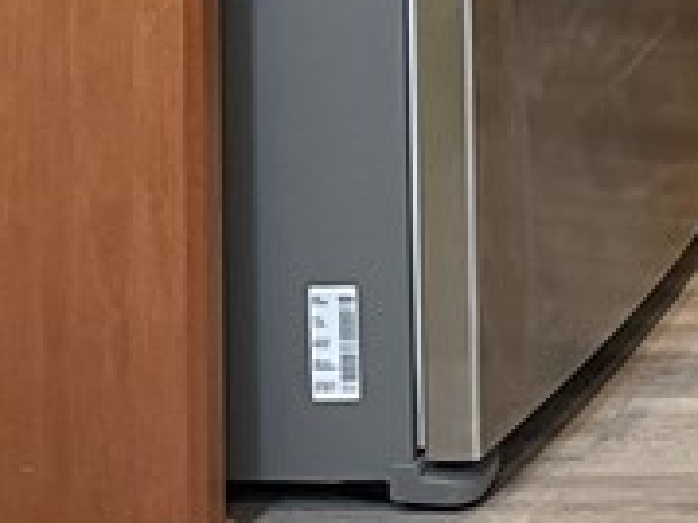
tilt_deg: -1.7
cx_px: 1474
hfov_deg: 11.7
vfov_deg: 9.0
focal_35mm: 149
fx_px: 3002
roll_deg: +1.1
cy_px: -742
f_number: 1.6
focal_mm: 4.2
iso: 200
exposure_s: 1/60
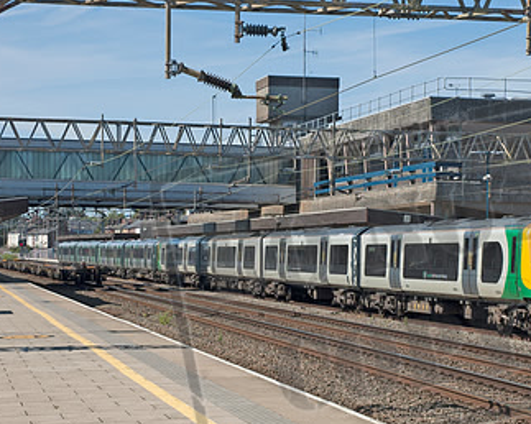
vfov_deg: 16.0
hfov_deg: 19.9
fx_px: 1508
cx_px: 386
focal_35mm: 96
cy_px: 289
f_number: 9
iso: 200
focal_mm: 38
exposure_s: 1/250
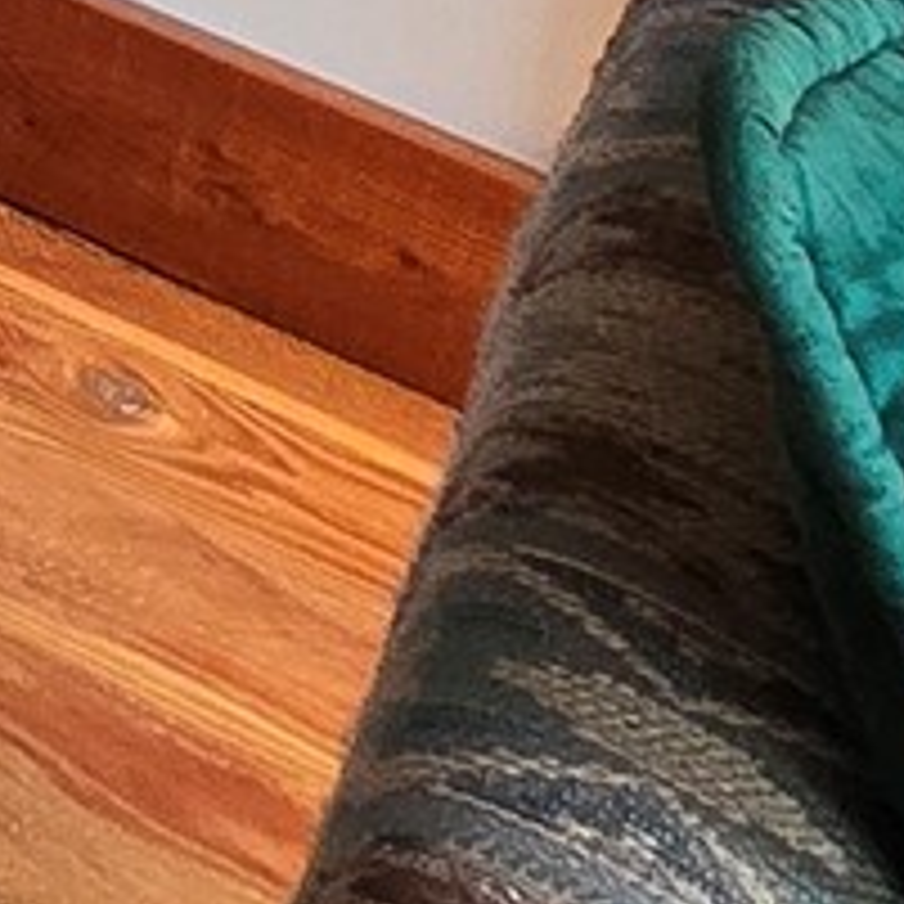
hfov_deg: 9.5
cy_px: -1821
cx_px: -2195
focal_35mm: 117
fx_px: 3457
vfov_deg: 10.5
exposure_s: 1/60
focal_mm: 2.2
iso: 250
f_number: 2.2
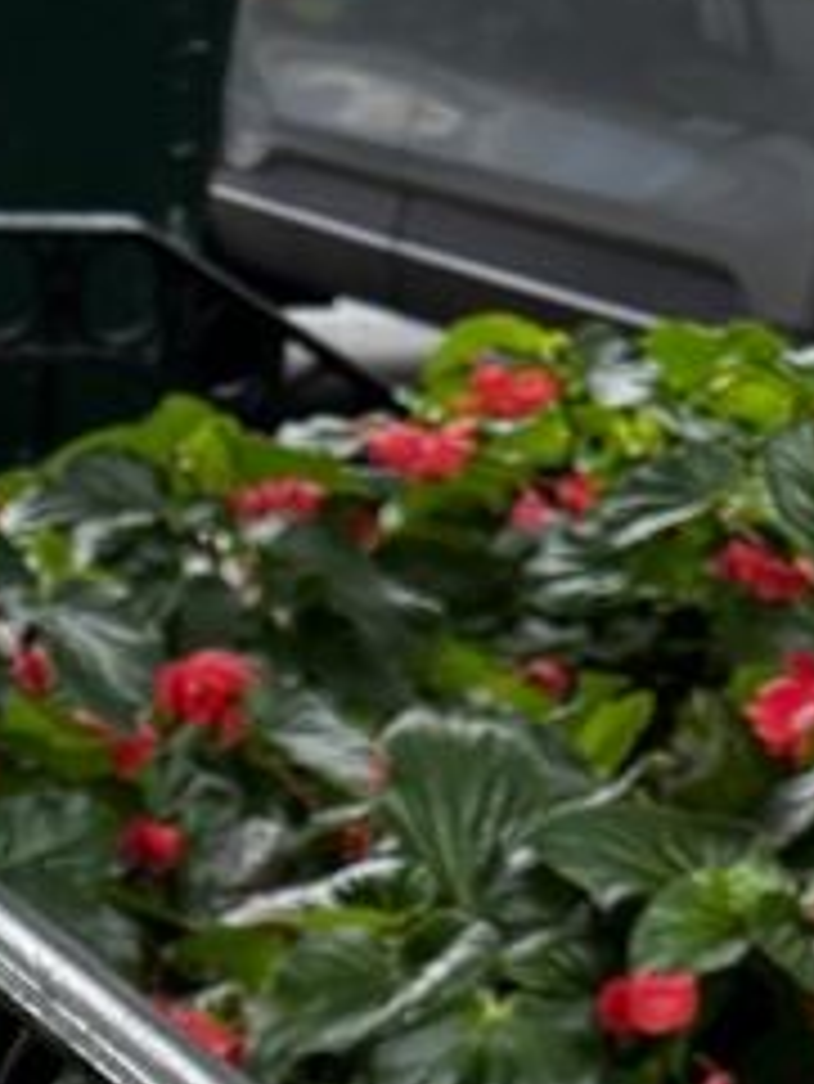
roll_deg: -6.1
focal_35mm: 102
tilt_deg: -32.1
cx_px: -423
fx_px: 3195
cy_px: 1876
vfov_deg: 16.5
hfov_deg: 13.6
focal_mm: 6.76
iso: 100
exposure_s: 1/121
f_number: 1.78
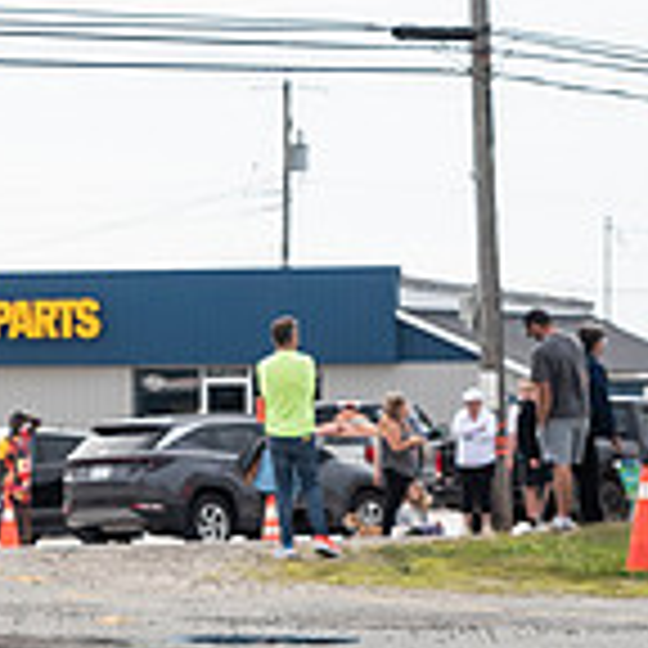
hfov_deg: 7.8
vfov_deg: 8.0
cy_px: 277
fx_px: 4659
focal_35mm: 220
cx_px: -225
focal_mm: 52
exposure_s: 1/3200
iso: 800
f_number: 4
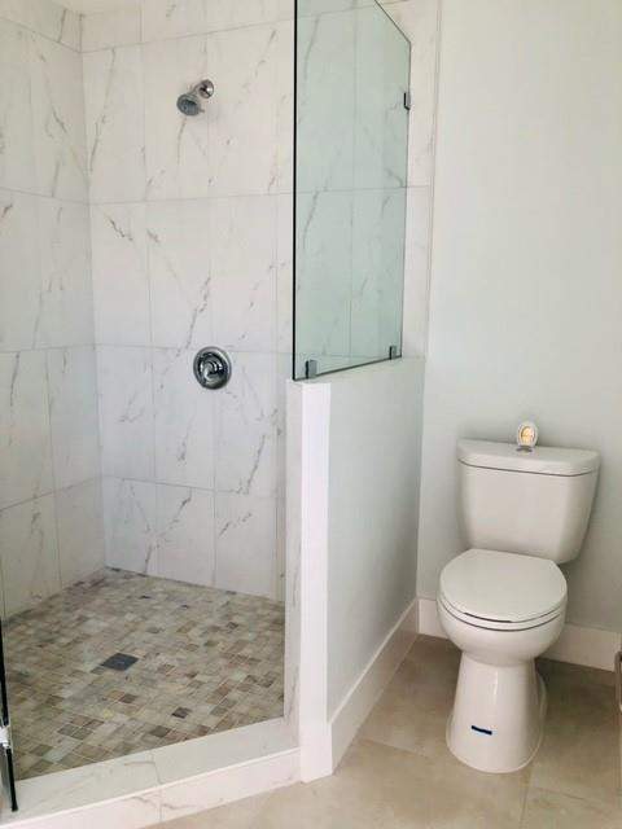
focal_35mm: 28
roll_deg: -0.1
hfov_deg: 49.7
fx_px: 671
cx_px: 311
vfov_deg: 63.4
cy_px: 414
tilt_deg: -8.5
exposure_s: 1/120
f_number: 1.8
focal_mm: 3.99
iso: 32
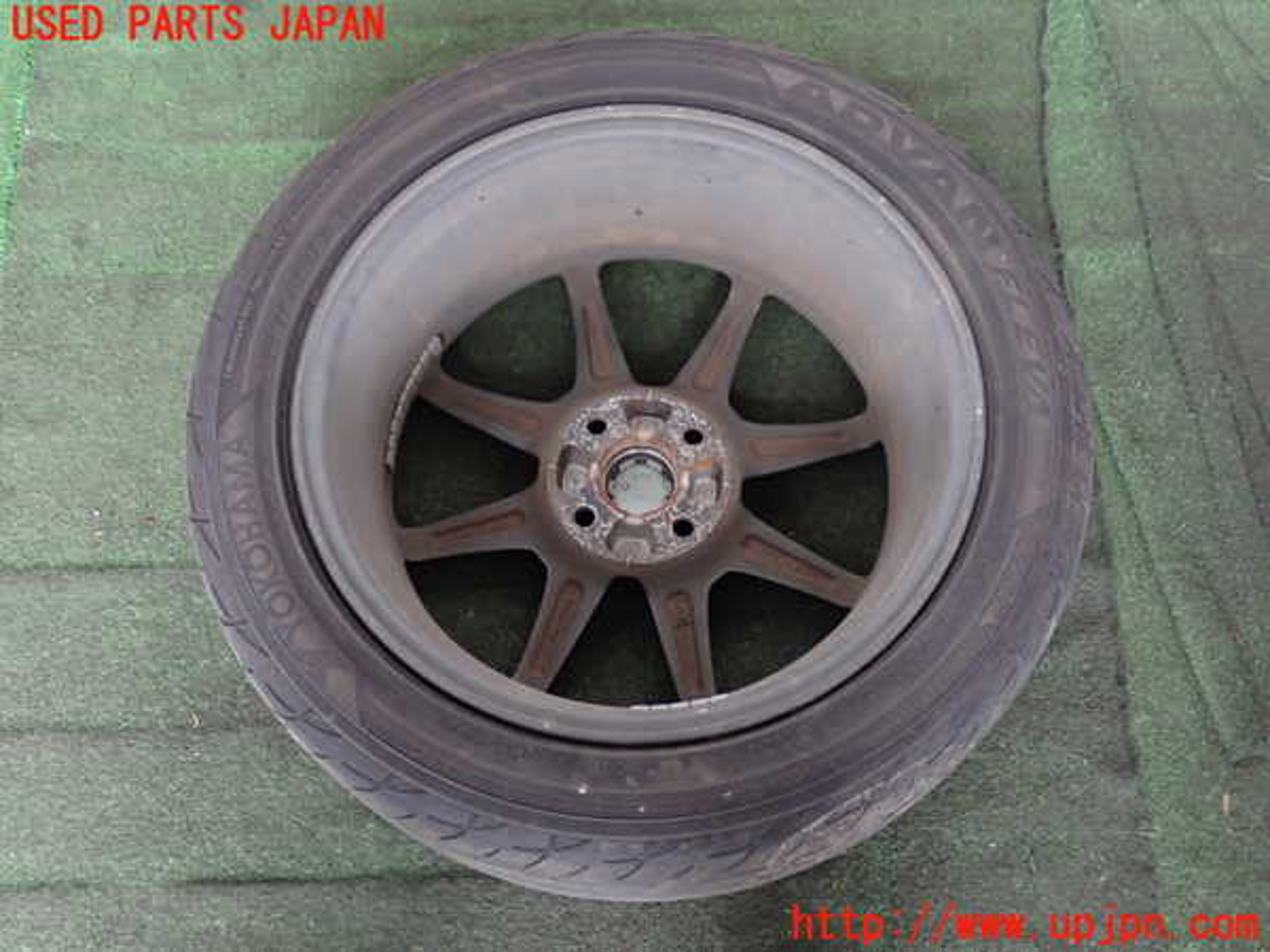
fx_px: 1504
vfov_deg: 35.1
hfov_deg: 45.8
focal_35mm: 41
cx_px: 635
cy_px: 476
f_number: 2.8
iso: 640
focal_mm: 7.31
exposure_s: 1/40
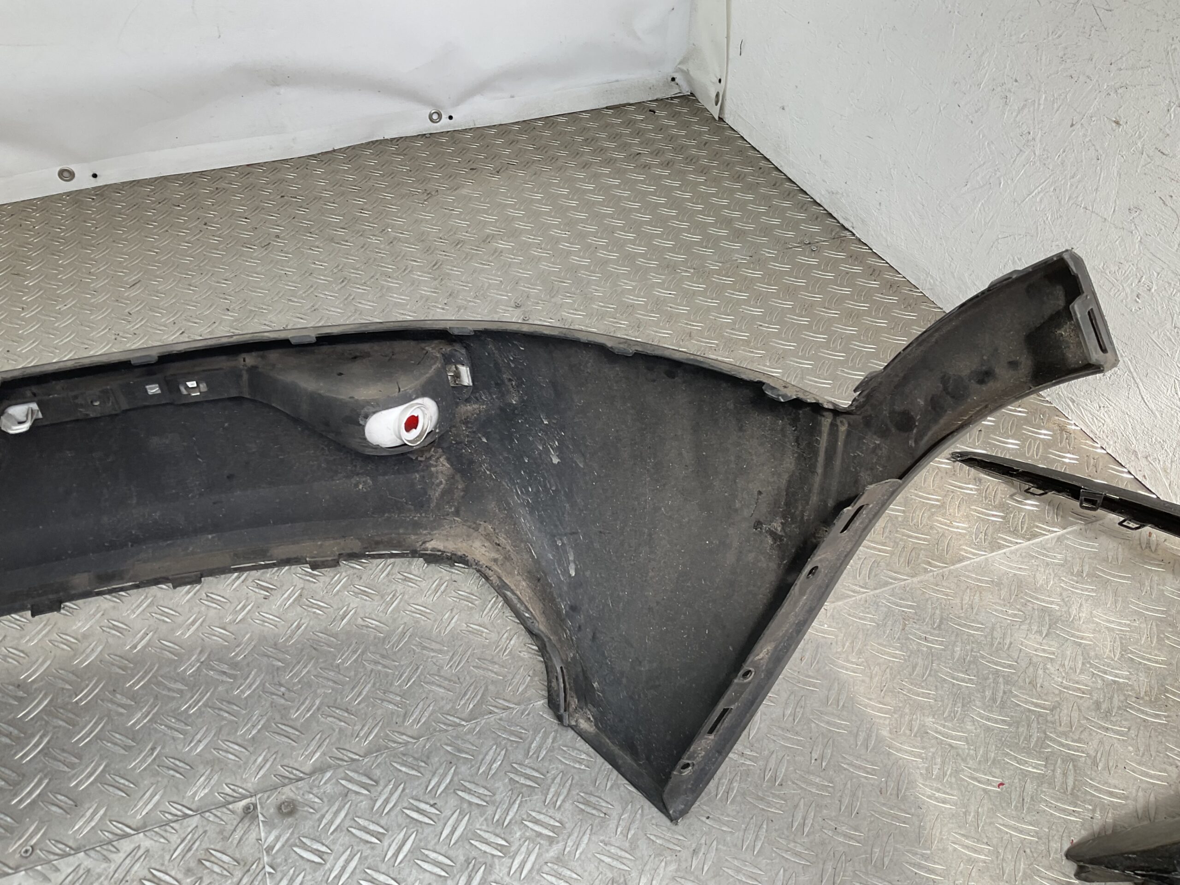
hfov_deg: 61.7
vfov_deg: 48.2
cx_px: 590
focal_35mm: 29
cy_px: 442
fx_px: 989
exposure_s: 1/127
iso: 16
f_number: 1.8
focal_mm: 3
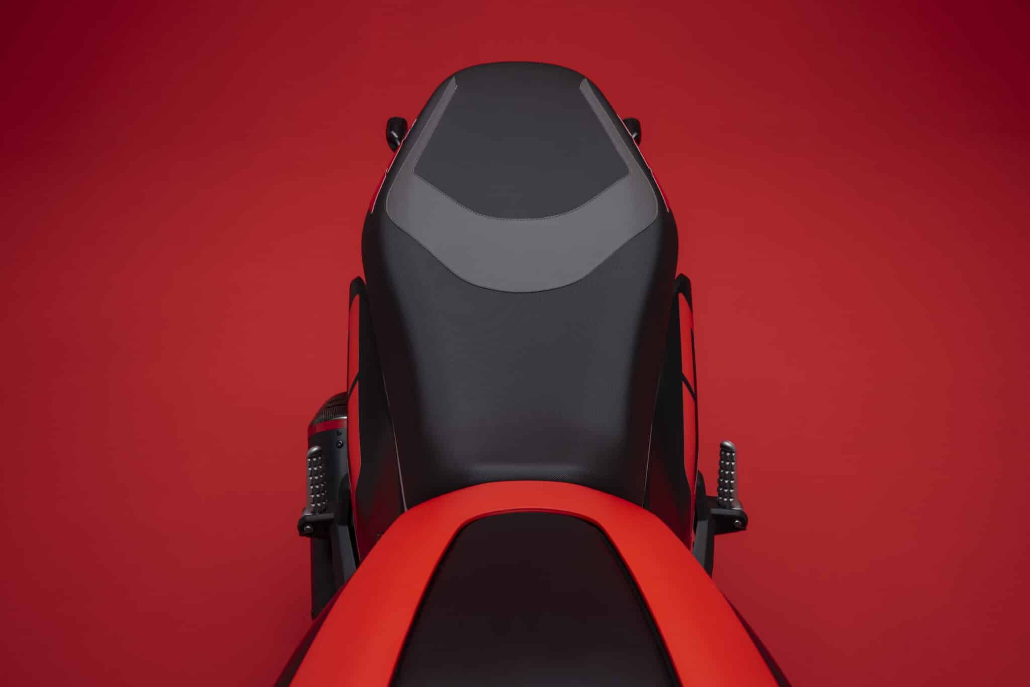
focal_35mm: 38
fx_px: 1087
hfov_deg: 50.7
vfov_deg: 35.0
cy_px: 344
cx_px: 515
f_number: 11
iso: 100
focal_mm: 38
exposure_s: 1/100
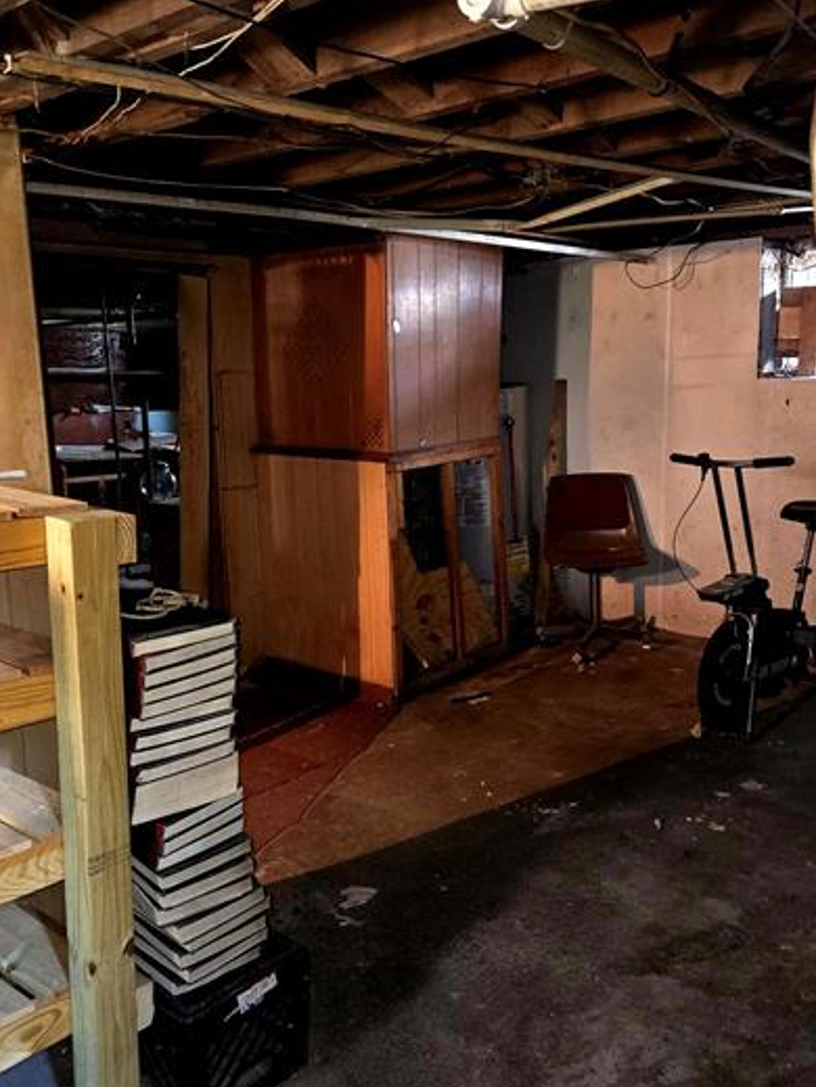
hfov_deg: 41.8
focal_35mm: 34
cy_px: 564
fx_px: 1069
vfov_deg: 53.9
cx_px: 383
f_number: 1.8
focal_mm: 5.4
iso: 1000
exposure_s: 1/9.02
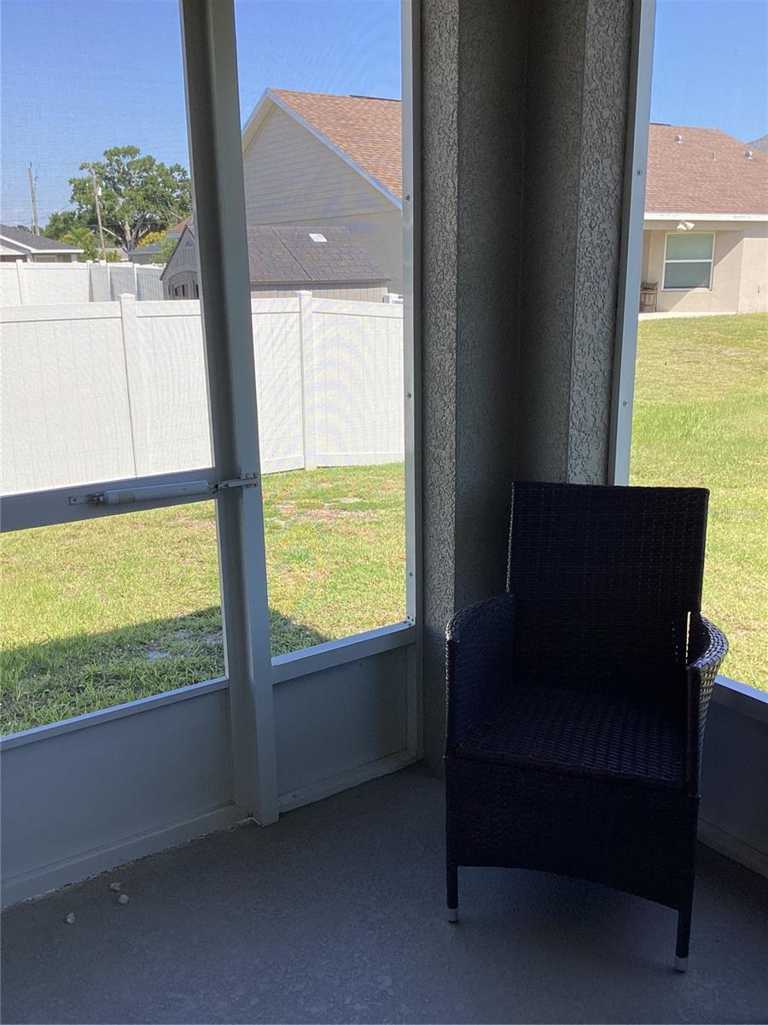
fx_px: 917
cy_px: 512
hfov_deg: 45.4
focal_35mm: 31
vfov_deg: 58.4
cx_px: 384
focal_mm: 3.3
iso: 25
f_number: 2.4
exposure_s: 1/463
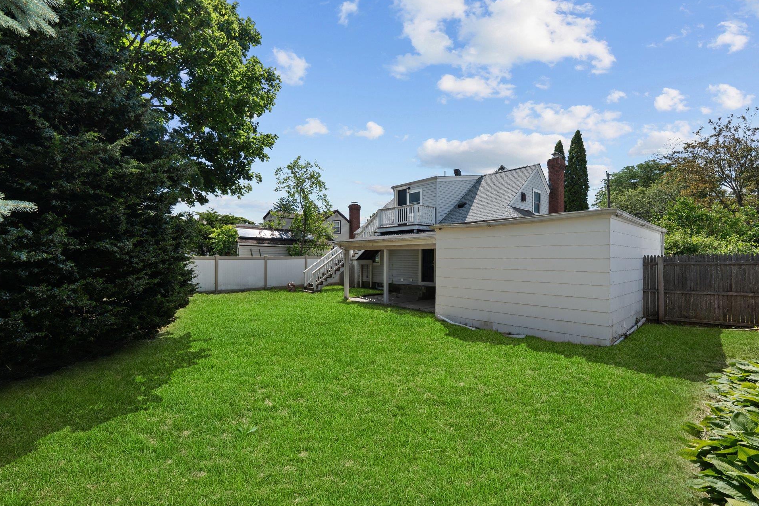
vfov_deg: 77.3
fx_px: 316
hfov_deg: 100.4
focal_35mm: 15
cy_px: 255
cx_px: 384
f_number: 10
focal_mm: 14
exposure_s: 1/500
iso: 500
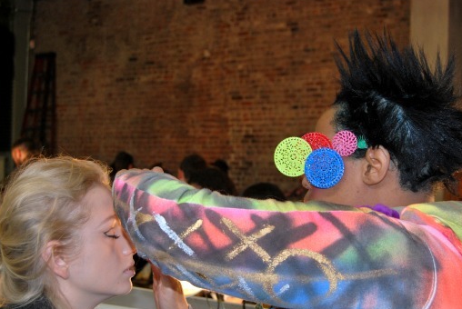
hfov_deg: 27.7
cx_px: 222
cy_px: 190
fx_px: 938
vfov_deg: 18.7
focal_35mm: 73
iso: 200
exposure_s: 1/60
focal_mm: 38
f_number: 4.8
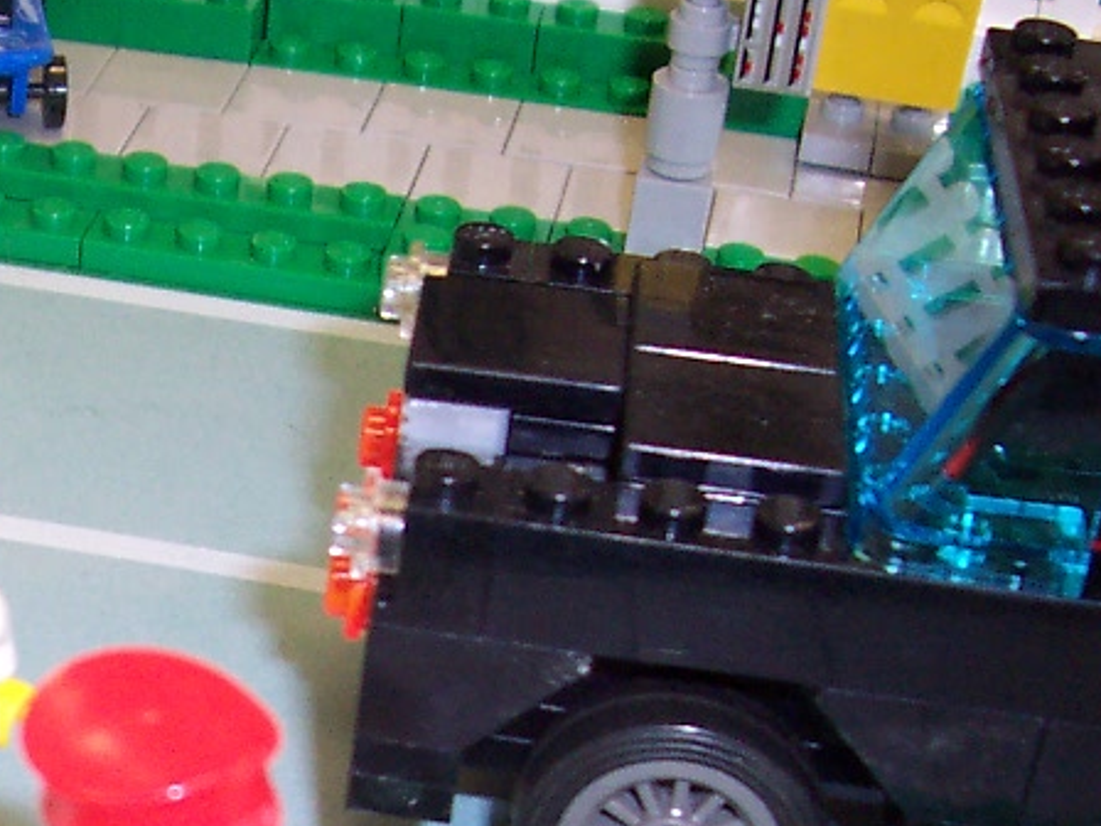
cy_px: 954
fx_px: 3149
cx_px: -135
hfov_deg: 19.0
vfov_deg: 14.5
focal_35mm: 99
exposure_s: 1/60
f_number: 2.8
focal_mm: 5.6
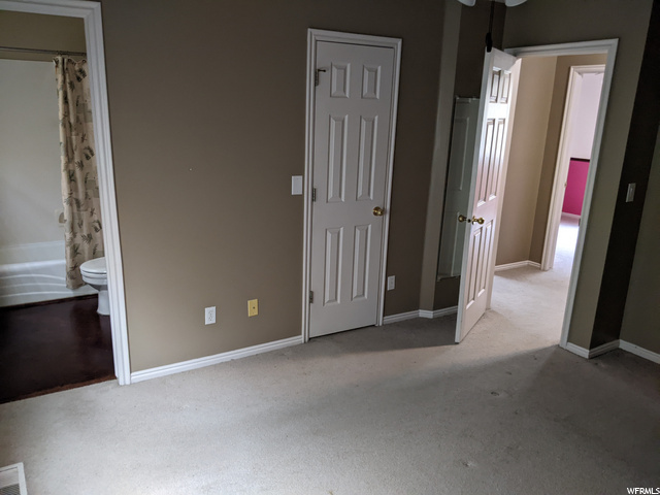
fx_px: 515
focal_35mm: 27
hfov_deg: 65.3
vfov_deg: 51.4
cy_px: 248
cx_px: 330
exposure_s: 1/40
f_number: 1.8
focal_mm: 4.44
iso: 491
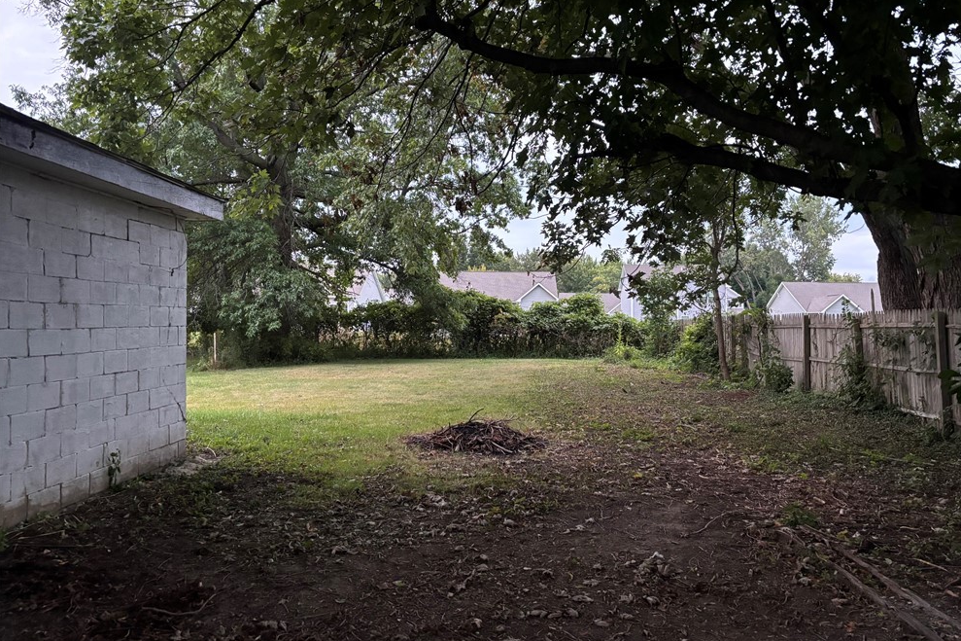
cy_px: 308
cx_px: 495
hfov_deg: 65.5
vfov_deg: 46.4
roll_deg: -0.2
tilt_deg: +0.9
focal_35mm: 28
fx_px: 747
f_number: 1.6
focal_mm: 5.96
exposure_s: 1/40
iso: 640
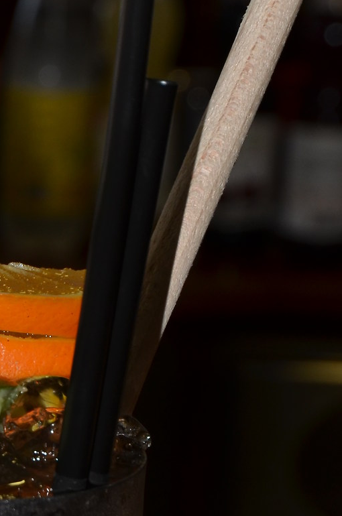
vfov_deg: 8.4
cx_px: -96
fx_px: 3478
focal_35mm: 243
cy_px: 531
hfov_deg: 5.6
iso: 200
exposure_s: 1/60
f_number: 8
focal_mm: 52
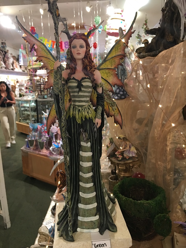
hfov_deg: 48.2
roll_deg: +2.0
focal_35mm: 29
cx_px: 93
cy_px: 124
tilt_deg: -10.8
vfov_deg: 61.7
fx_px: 208
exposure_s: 1/15
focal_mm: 4.15
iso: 80
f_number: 2.2
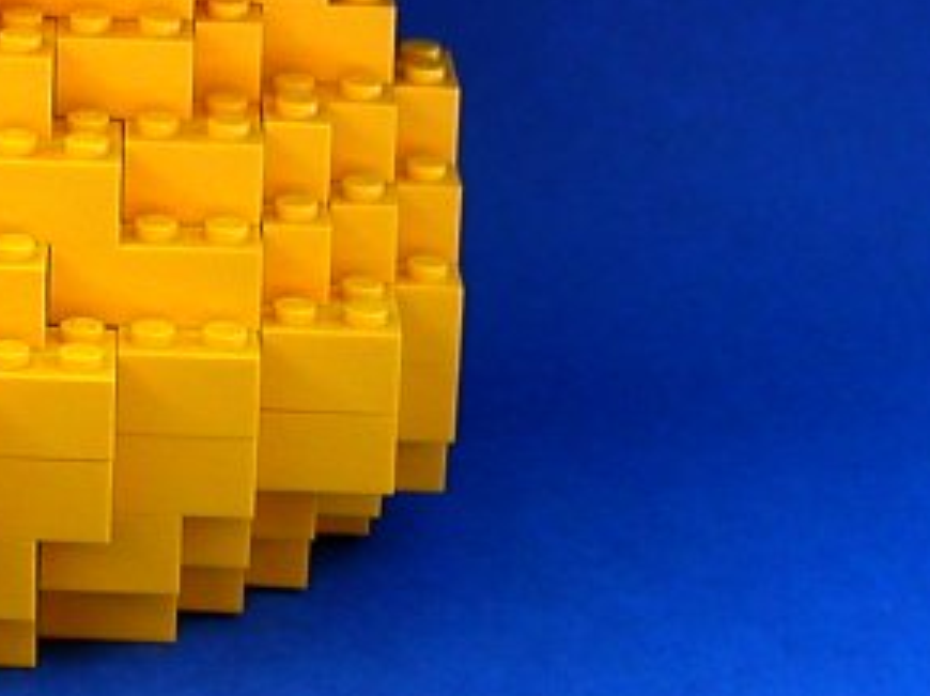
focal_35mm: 149
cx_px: -202
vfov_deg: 9.8
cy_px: -141
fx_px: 4000
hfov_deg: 12.9
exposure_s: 1/132
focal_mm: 8.2
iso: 100
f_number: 3.2
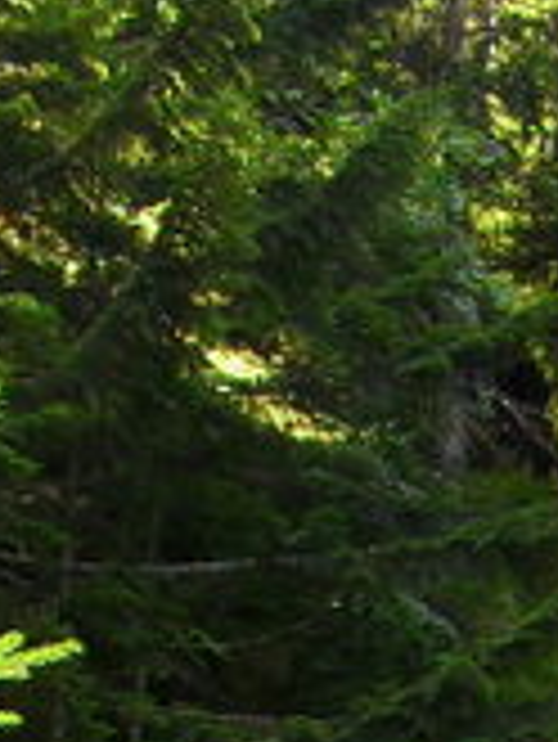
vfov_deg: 9.6
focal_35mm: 181
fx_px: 3885
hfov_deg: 8.1
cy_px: 1792
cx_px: 765
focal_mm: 6.3
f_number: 3.2
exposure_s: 1/125
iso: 100
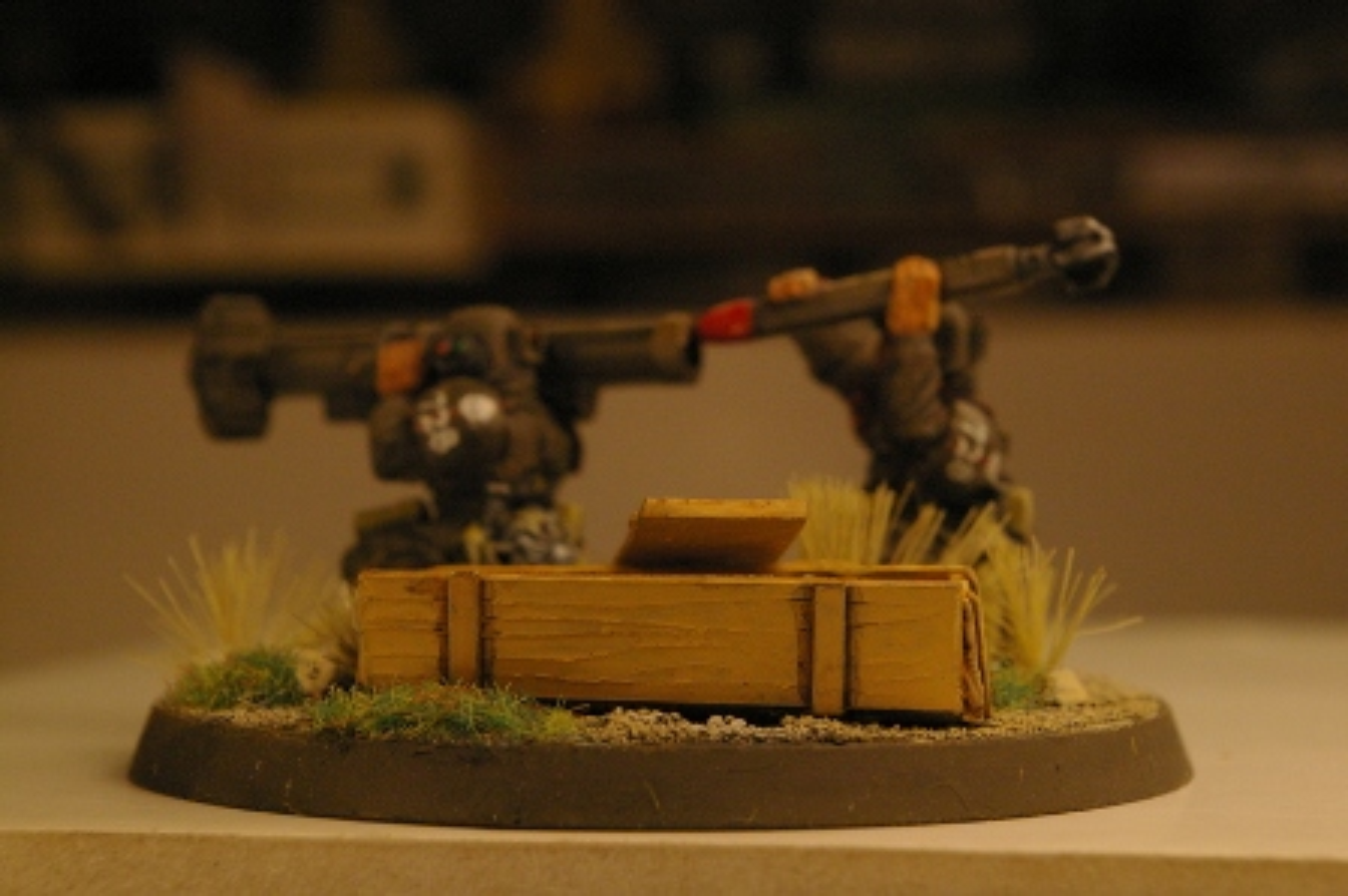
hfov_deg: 27.0
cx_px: 674
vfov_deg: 18.2
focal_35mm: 75
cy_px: 448
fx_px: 2806
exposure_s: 1/1000
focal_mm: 50
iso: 1600
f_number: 11
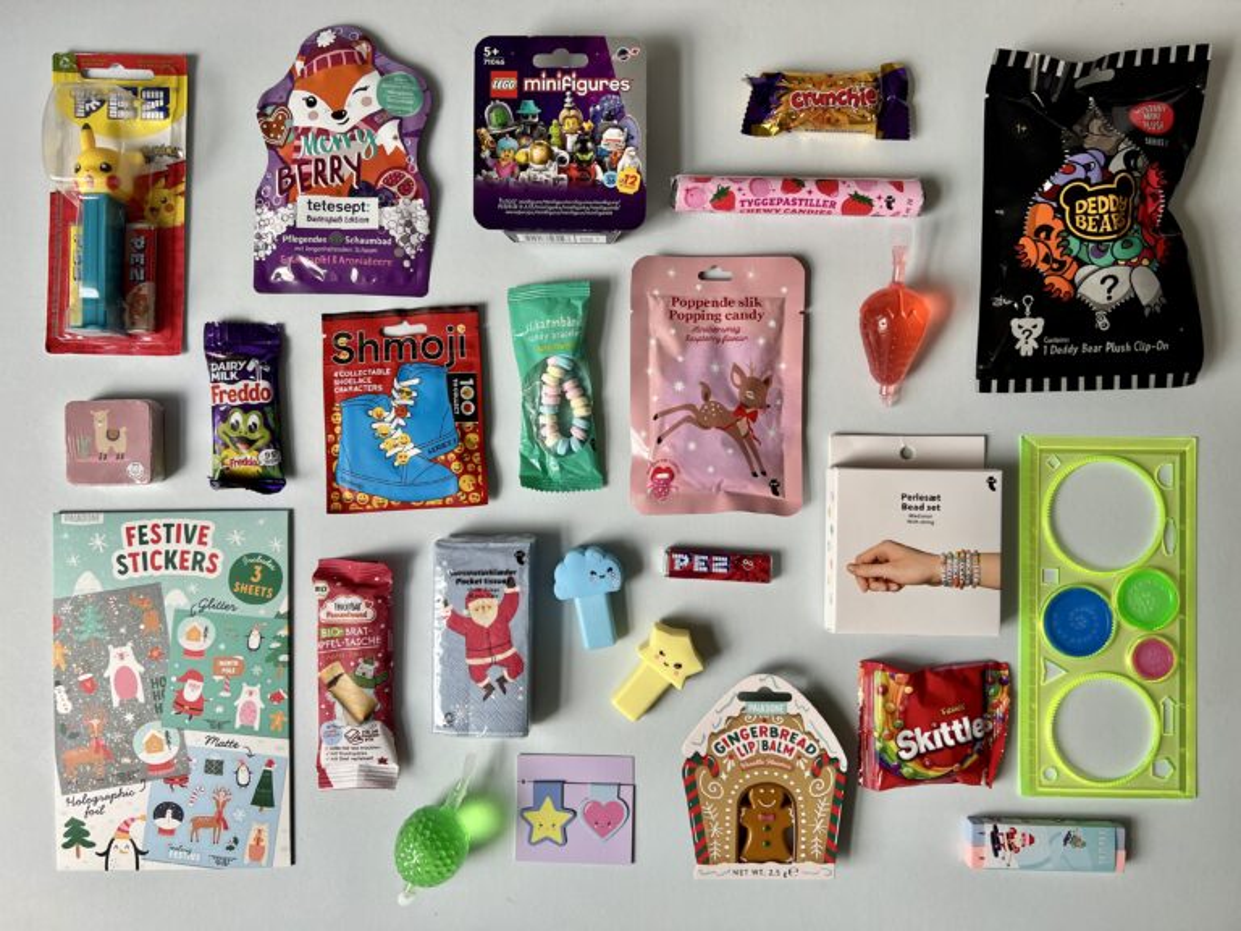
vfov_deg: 53.1
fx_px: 932
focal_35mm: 26
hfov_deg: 67.3
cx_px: 620
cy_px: 466
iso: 100
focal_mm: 5.7
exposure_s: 1/121
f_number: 1.5
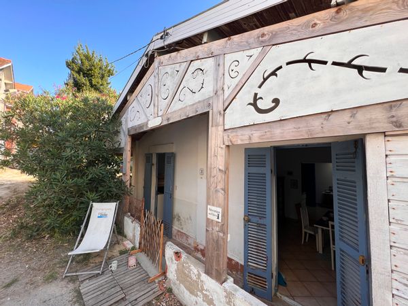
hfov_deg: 106.2
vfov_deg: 89.9
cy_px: 153
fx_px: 153
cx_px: 204
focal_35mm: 13
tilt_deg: +4.4
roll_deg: -1.0
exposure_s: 1/285
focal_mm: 1.57
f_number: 1.8
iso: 32
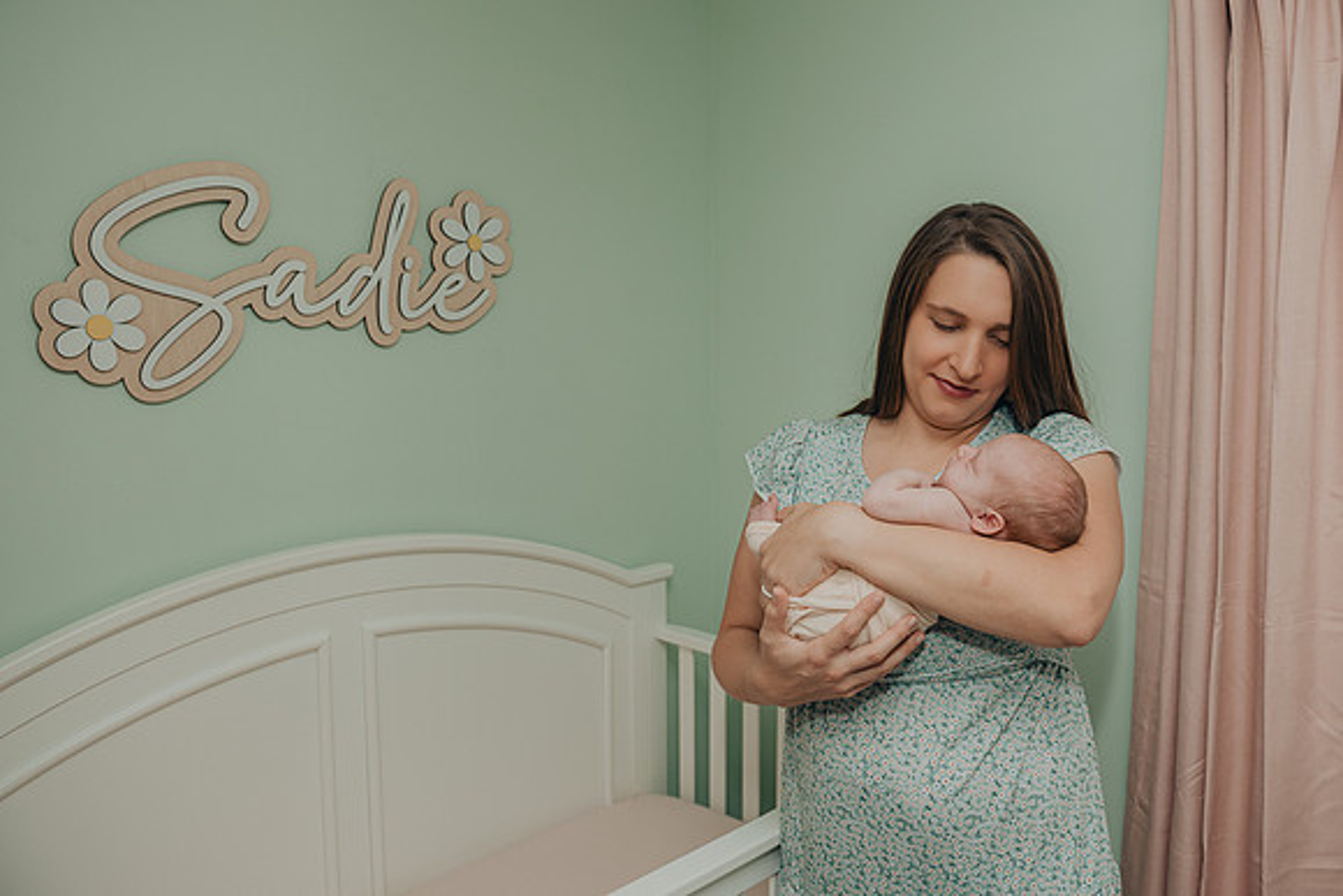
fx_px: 1014
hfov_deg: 66.8
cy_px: 406
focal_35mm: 27
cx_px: 750
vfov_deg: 47.6
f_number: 4
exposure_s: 1/200
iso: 500
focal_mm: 24
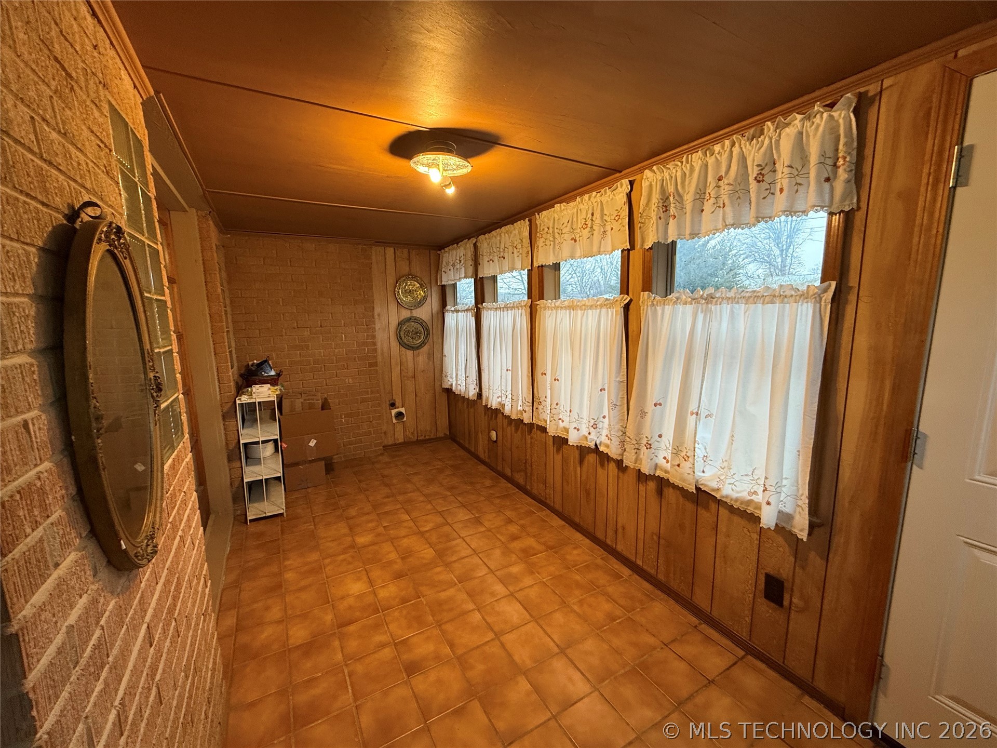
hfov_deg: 102.1
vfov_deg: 85.7
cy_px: 374
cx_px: 498
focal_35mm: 14
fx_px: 403
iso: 250
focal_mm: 2.22
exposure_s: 1/60
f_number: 2.2
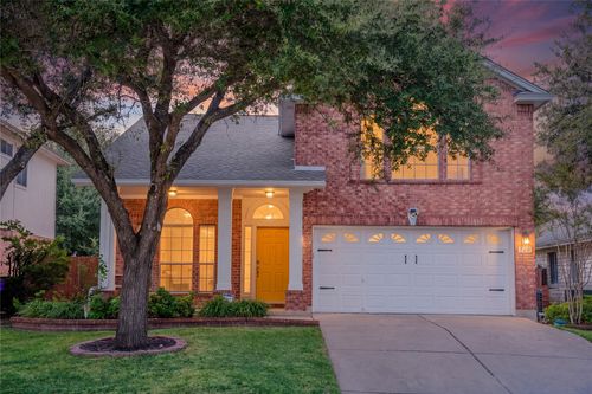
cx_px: 296
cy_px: 197
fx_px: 888
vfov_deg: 25.0
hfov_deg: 36.9
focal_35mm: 54
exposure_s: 1/2000
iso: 100
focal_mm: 54
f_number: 5.6
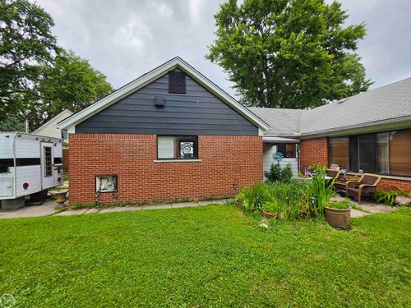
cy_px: 154
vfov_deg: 89.9
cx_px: 206
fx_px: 154
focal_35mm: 13
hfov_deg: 106.2
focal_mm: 2.2
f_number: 1.9
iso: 32
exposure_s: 1/1297
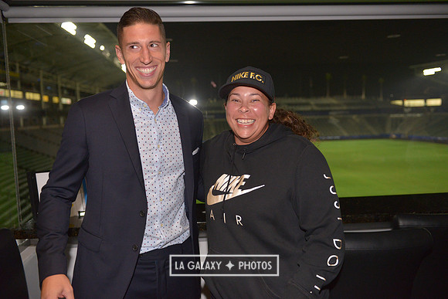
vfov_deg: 41.1
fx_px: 398
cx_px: 224
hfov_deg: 58.7
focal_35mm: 32
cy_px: 150
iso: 2500
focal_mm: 32
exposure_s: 1/1600
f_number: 3.2
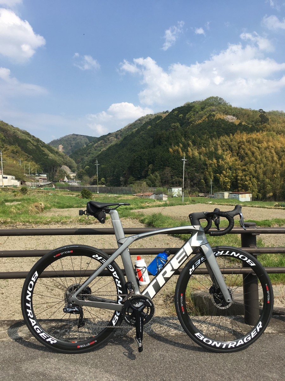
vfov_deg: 61.7
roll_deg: +2.1
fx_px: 318
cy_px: 190
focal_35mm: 29
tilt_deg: -1.1
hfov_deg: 48.2
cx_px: 142
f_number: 2.2
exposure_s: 1/1789
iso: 25
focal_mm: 4.15
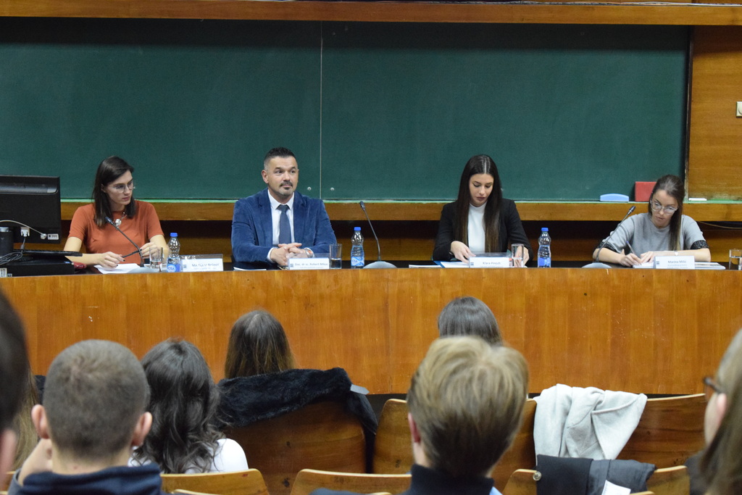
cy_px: 248
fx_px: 1701
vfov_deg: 16.6
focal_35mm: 82
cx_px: 371
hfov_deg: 24.6
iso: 6400
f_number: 5.6
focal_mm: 55
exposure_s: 1/60
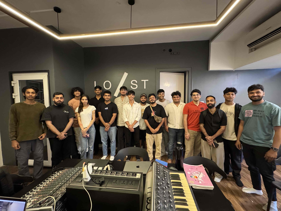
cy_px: 106
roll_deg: +0.3
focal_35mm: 14
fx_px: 114
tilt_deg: -4.3
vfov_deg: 85.7
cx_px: 140
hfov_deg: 102.1
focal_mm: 2.22
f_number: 2.2
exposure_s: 1/50
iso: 1250
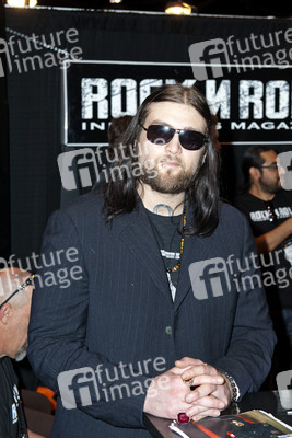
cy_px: 219
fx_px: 669
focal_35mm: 55
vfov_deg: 36.2
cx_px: 146
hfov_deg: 24.6
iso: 500
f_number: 5
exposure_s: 1/320
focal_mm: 55
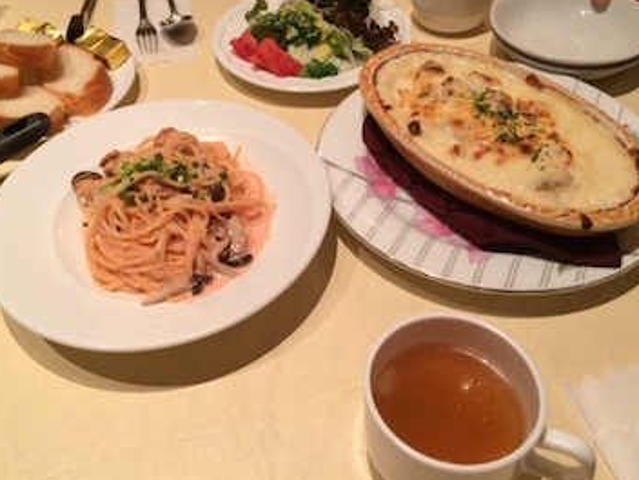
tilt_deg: -46.4
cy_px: 199
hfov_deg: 52.5
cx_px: 288
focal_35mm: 35
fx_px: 646
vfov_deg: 40.6
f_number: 2.2
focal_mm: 4.15
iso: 125
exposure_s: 1/33
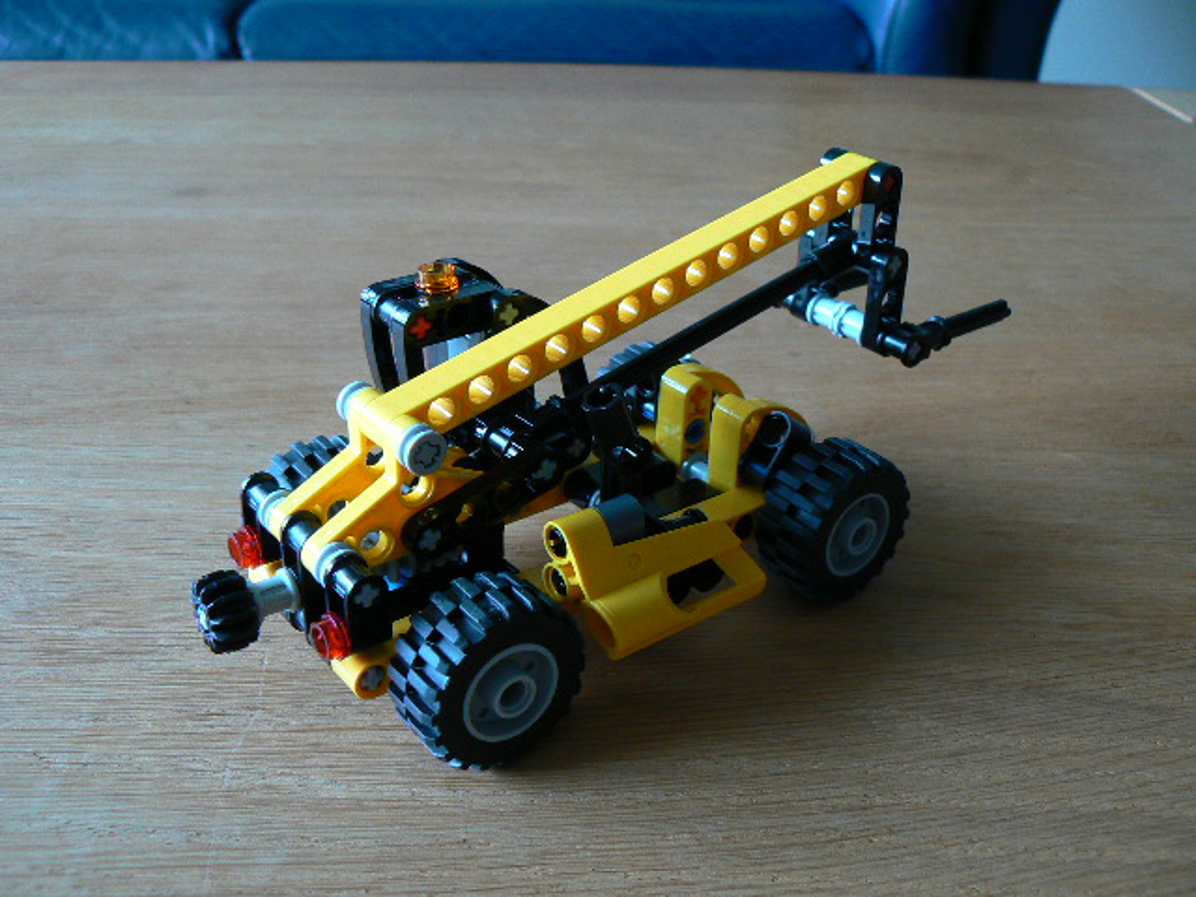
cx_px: 598
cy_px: 448
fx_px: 1244
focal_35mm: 36
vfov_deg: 39.7
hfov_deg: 51.4
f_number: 2.8
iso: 80
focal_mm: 6
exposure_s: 1/1.3
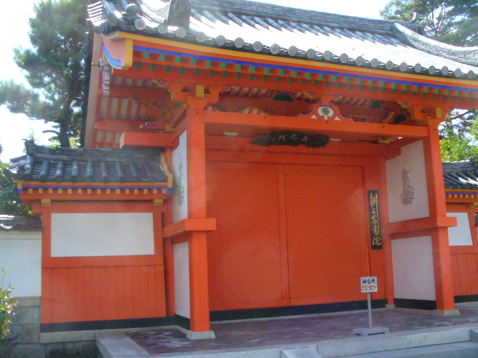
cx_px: 239
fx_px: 511
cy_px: 179
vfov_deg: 38.7
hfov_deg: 50.1
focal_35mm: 37
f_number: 5.6
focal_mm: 6.1
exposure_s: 1/500
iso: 400
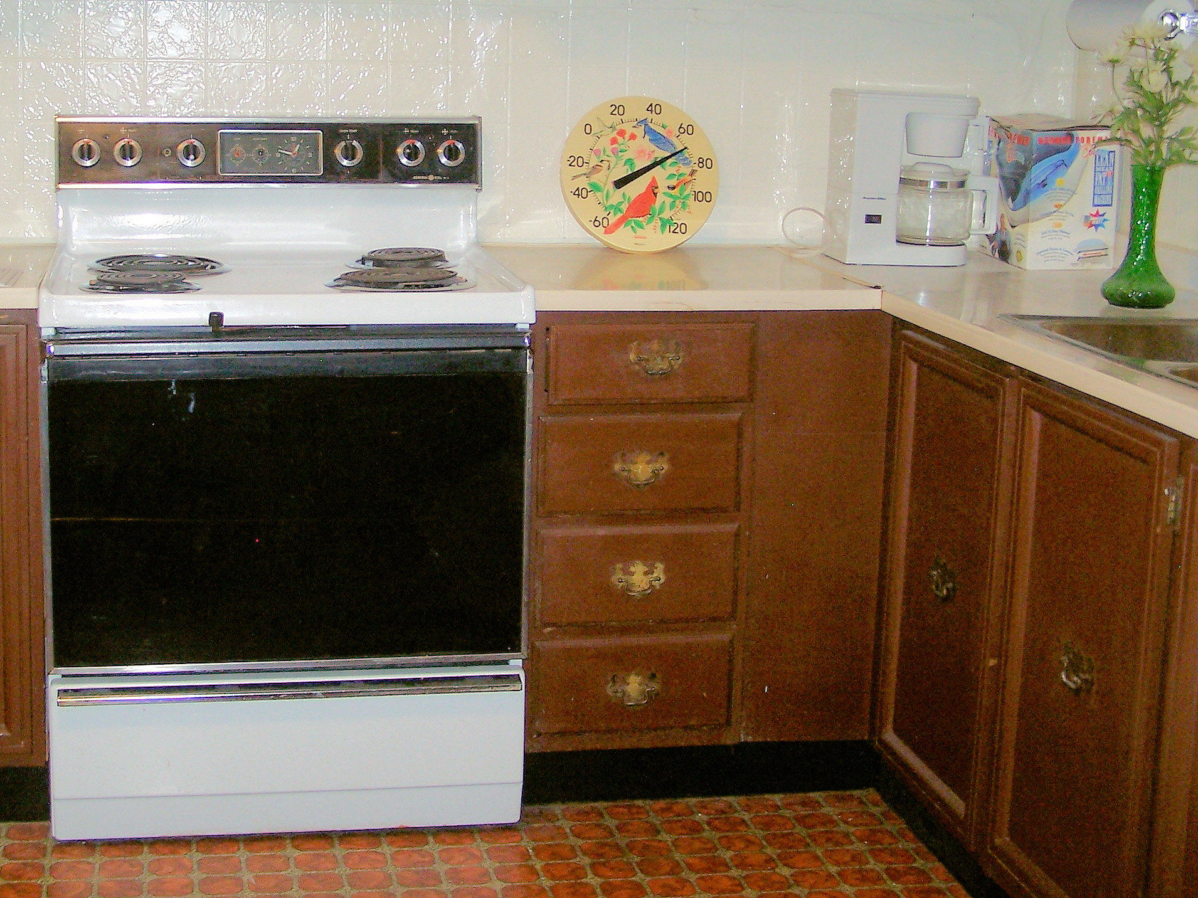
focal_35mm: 58
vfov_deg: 25.1
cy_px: 298
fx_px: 2007
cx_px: 474
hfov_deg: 33.1
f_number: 2.9
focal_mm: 7.1
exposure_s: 1/60
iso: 140
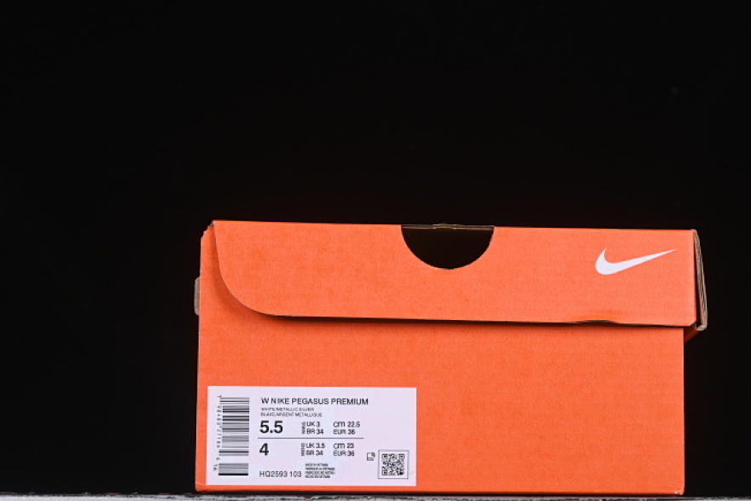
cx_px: 453
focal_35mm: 92
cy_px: 302
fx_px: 1919
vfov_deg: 14.9
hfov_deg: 22.1
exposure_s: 1/100
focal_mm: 50
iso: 160
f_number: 8
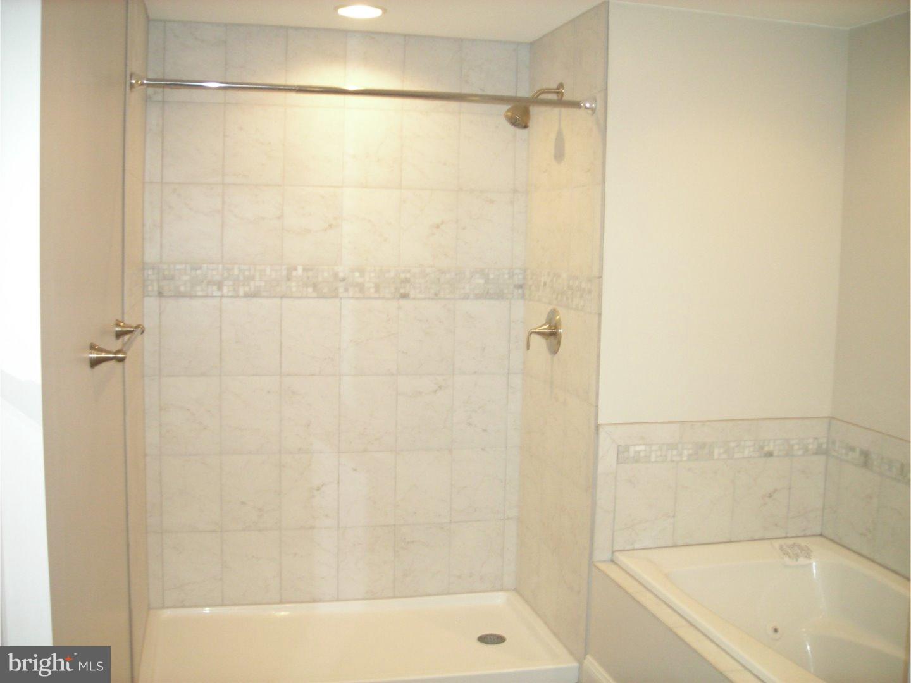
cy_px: 342
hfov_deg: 49.0
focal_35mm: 38
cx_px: 456
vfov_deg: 37.7
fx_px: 1000
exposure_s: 1/26.8
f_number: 3.2
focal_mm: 6.3
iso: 200
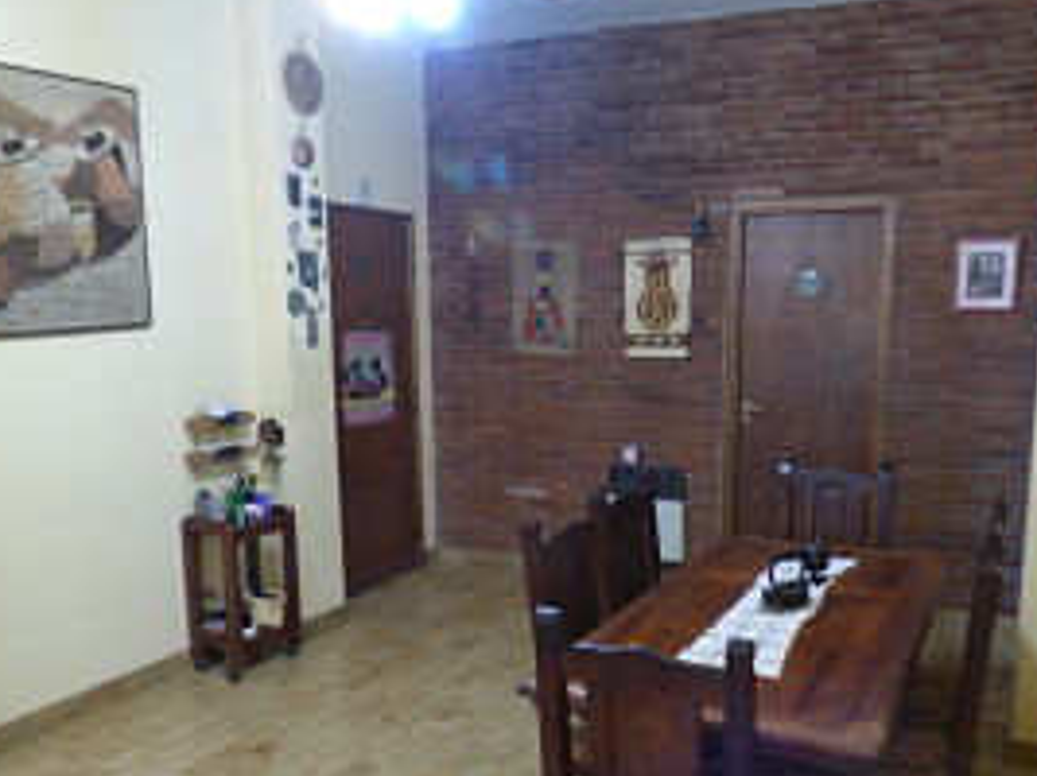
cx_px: 598
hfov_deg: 59.7
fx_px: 898
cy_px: 466
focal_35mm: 30
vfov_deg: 46.5
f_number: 2.8
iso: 400
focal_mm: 3.58
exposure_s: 1/15
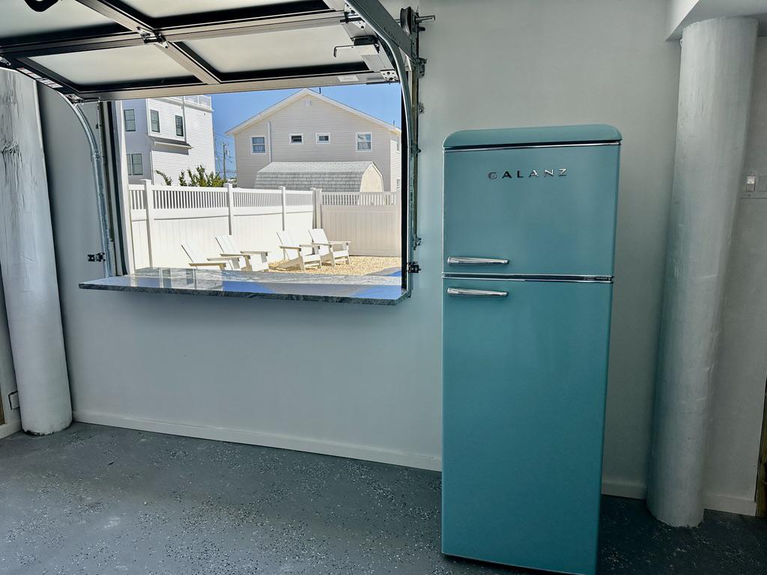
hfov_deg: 71.6
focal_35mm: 24
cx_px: 384
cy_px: 288
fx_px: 532
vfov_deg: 56.8
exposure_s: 1/1779
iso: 80
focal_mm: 6.86
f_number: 1.78
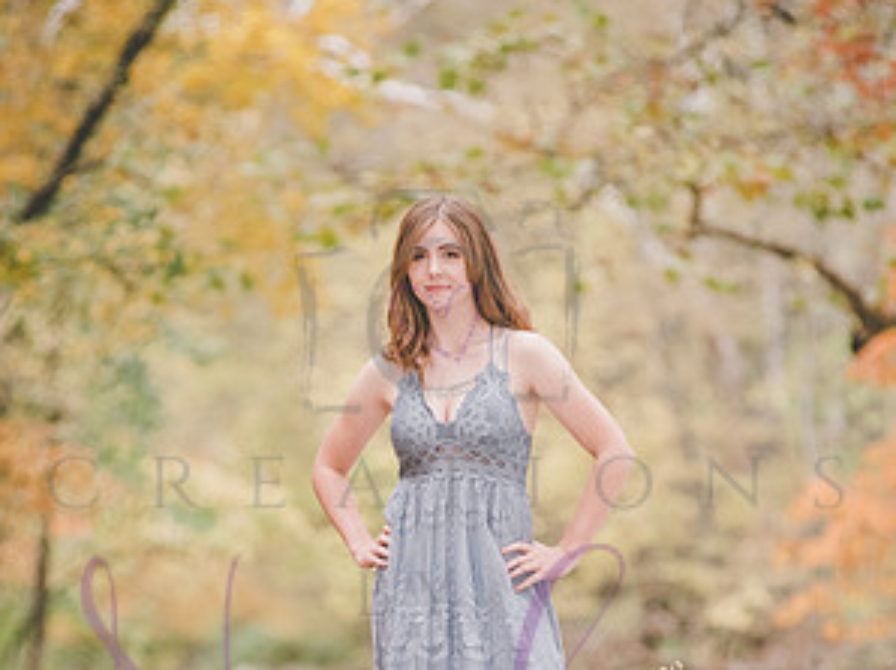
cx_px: 448
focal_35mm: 247
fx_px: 6388
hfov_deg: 8.0
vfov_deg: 6.0
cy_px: 589
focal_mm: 170
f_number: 4.5
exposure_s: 1/640
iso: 1250
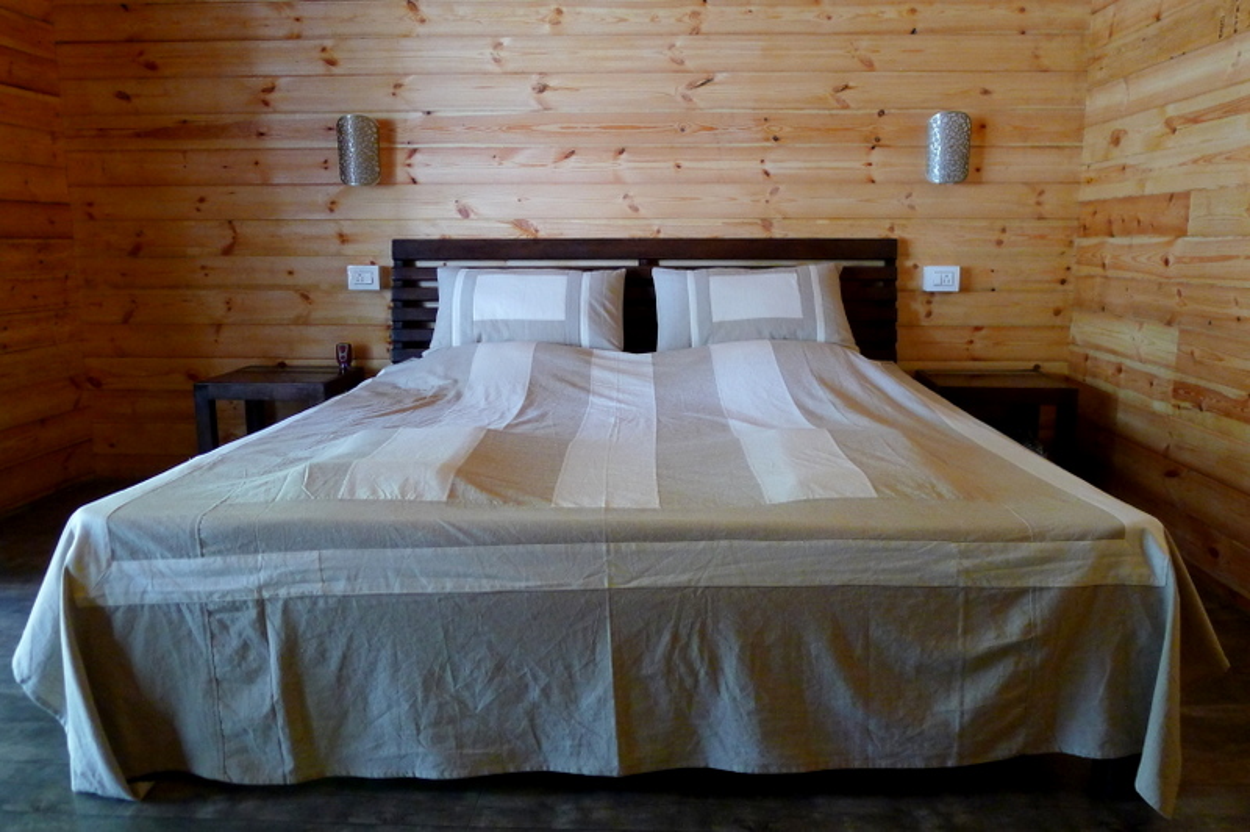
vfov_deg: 53.1
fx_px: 833
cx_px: 625
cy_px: 416
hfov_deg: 73.8
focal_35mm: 24
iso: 400
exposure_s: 1/30
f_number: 2
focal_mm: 5.1
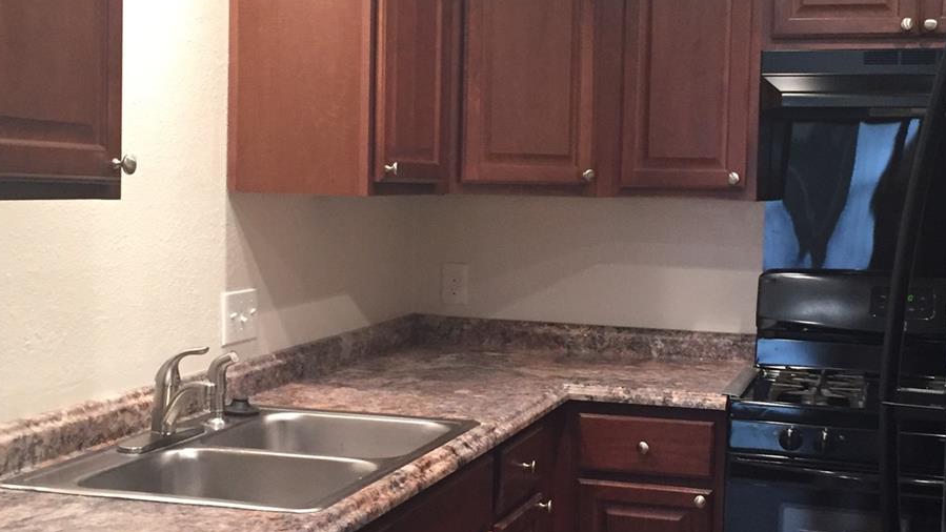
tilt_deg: -3.3
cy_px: 278
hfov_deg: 38.4
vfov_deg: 22.2
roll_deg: -2.1
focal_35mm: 54
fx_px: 1355
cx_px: 530
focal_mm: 4.15
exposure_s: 1/30
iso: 160
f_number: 2.2
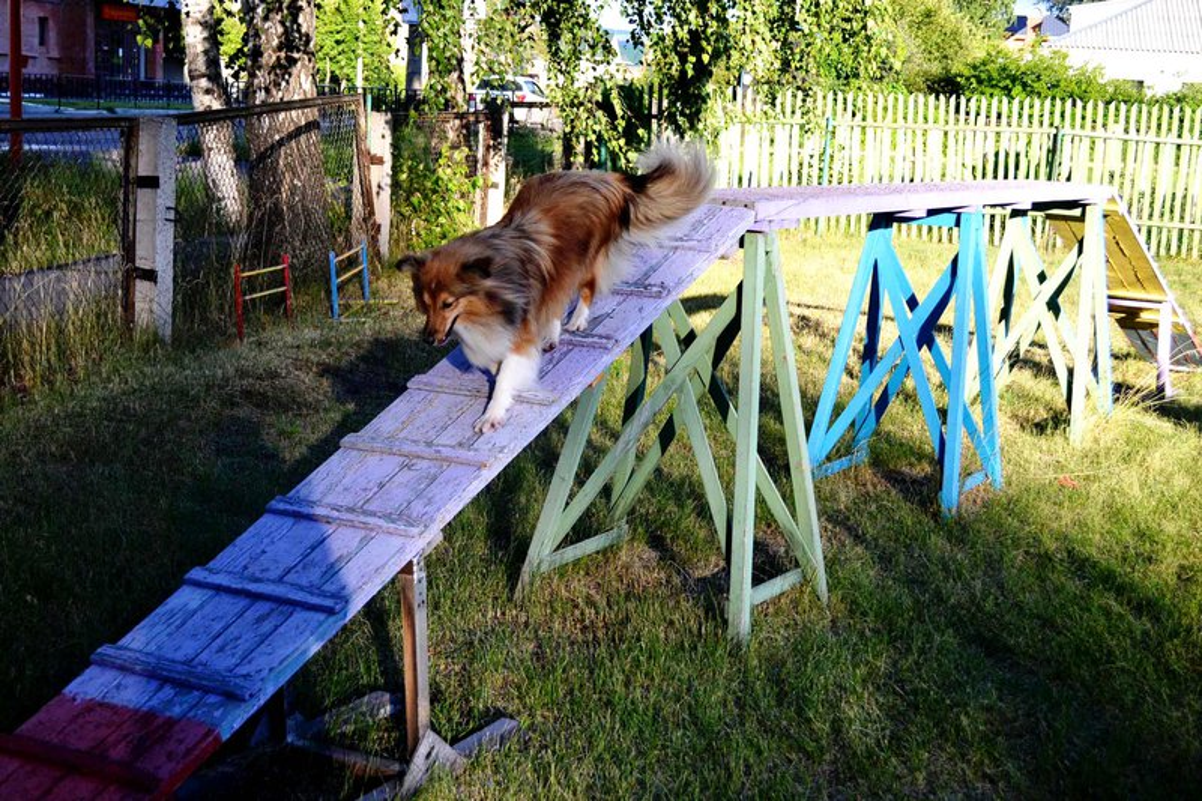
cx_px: 601
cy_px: 400
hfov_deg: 41.1
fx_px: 1602
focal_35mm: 48
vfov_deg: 28.1
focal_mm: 32
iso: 400
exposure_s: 1/800
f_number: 4.8
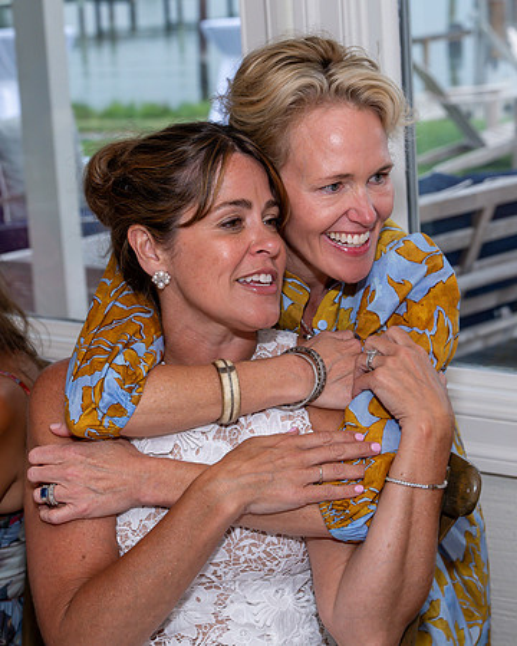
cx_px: 259
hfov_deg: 15.1
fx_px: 1953
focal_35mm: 102
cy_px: 316
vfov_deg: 18.8
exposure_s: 1/250
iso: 640
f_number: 7.1
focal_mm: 70
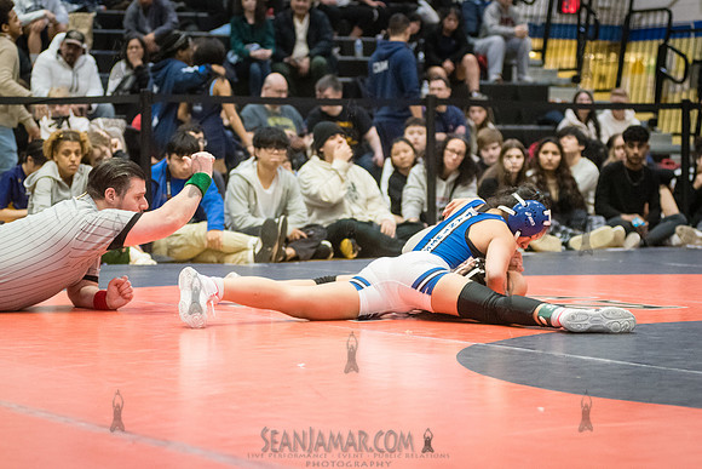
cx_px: 311
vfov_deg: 13.7
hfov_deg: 20.4
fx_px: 1946
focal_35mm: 100
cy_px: 254
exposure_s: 1/500
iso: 8000
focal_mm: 80
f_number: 3.2
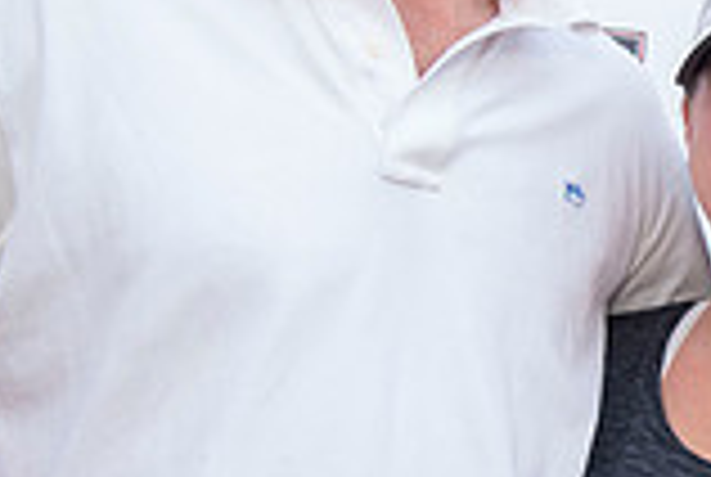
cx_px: 778
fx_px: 1741
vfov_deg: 15.6
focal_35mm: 88
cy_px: 245
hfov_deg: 21.9
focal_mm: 24
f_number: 4.5
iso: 250
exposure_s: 1/400
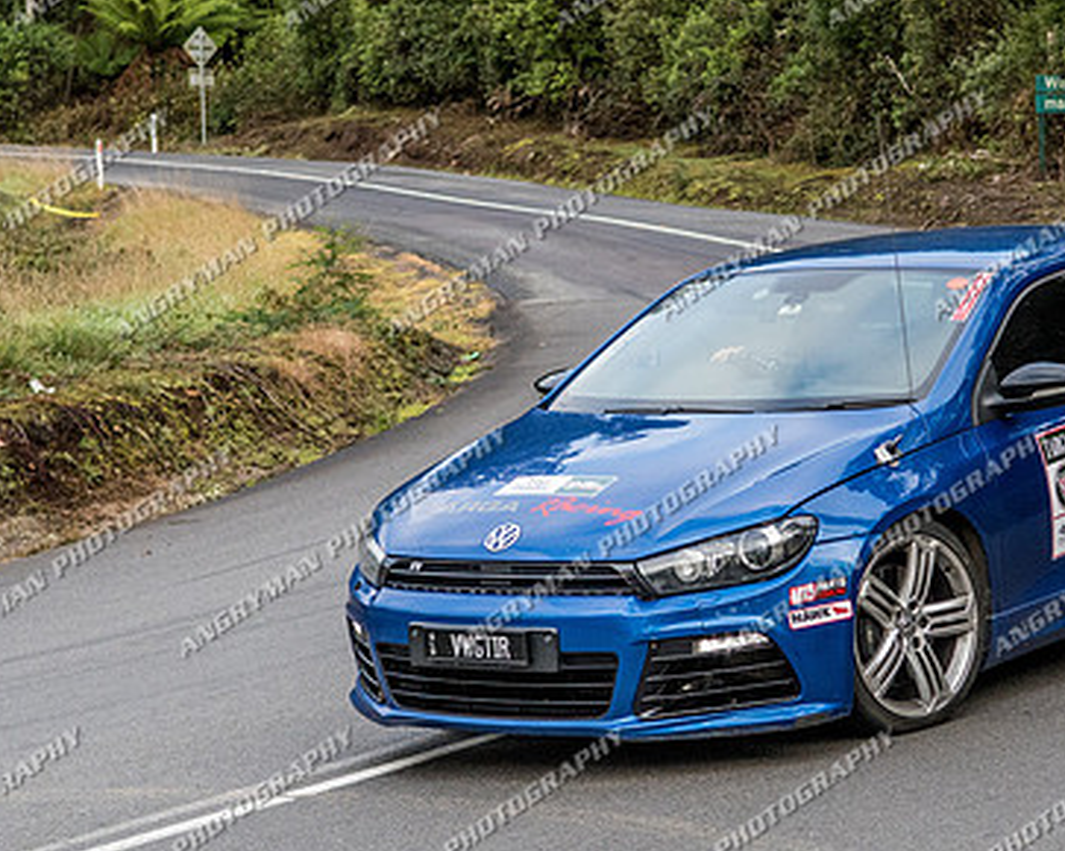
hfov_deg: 16.9
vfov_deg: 13.6
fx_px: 3560
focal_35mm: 113
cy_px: 463
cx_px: 807
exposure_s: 1/2000
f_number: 4
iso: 800
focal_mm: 45
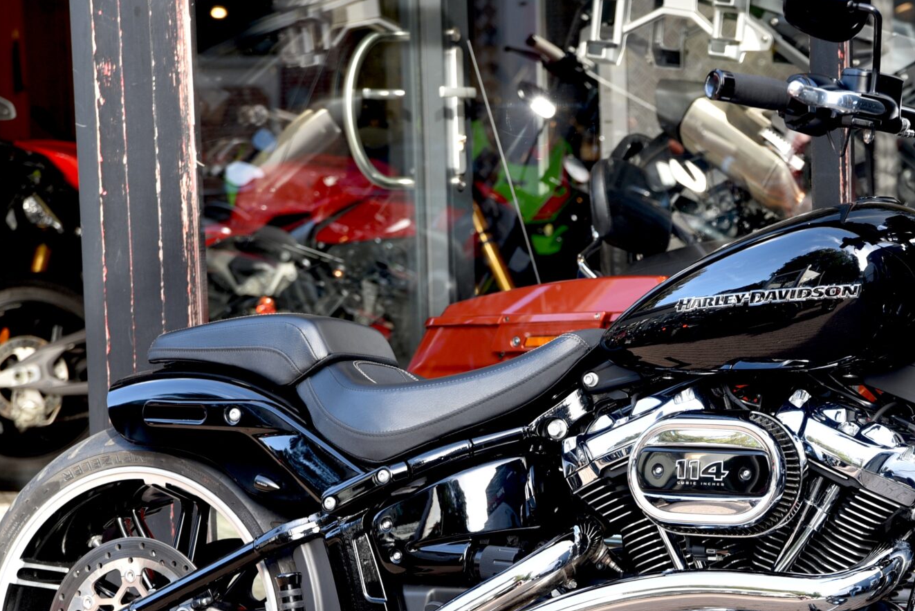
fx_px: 3051
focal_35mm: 120
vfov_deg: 11.4
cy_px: 465
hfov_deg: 16.8
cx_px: 805
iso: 200
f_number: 4.5
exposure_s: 1/80
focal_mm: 62
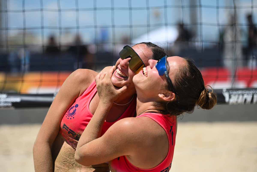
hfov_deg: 15.8
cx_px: 128
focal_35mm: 130
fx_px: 928
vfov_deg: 10.5
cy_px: 86
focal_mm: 130
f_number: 2.8
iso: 100
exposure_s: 1/2500
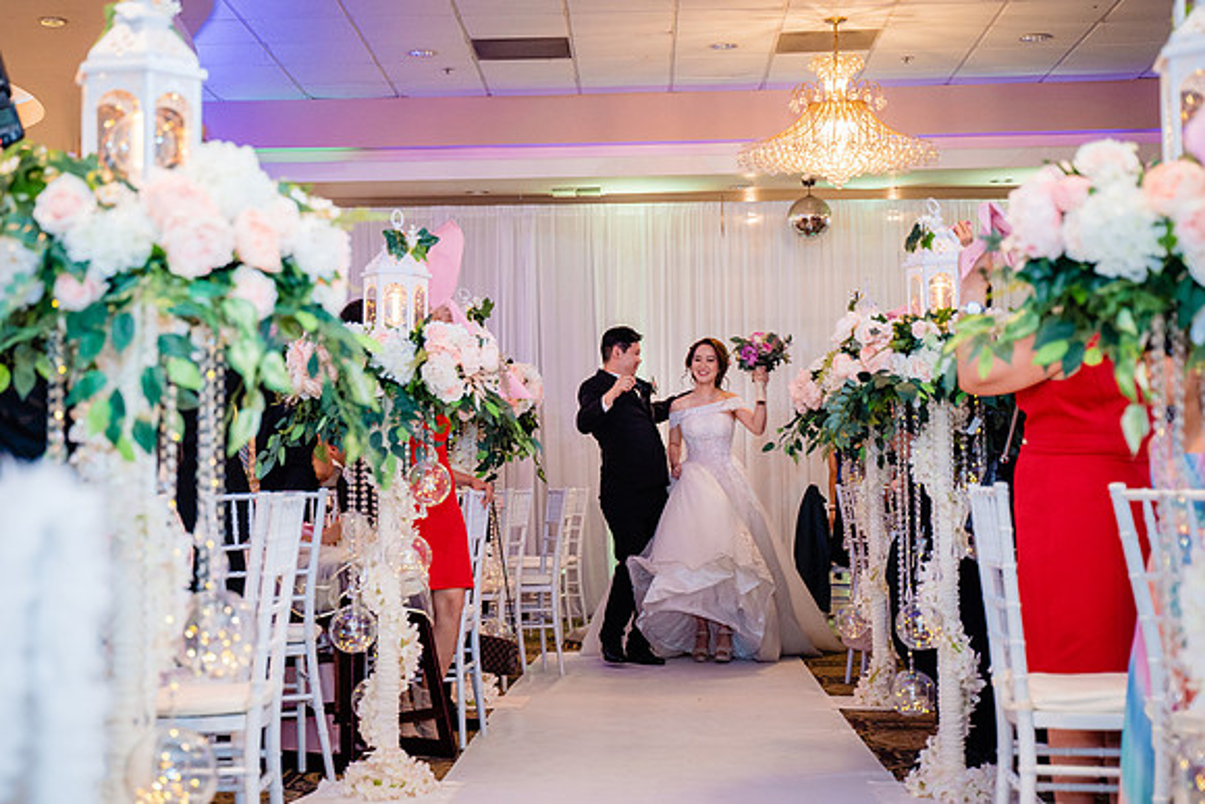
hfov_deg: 32.3
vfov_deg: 21.9
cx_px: 537
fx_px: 2077
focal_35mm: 62
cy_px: 359
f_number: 3.5
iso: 1250
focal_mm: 56
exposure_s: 1/160
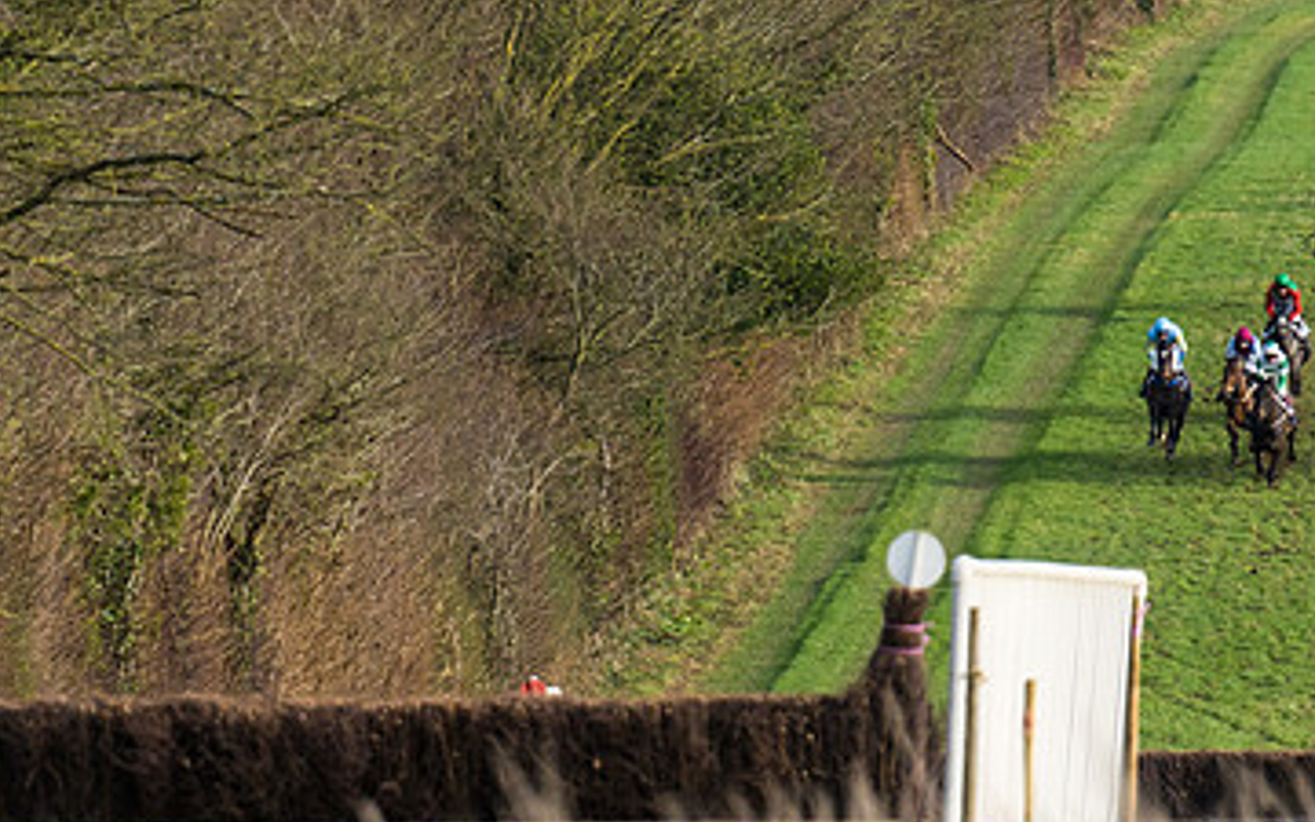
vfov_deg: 1.6
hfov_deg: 2.6
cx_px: 449
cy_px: 265
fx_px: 29387
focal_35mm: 820
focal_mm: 262
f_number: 4
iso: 400
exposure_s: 1/1600
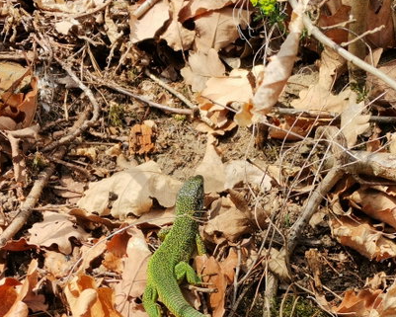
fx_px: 1207
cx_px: 218
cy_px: 311
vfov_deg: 14.7
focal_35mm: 103
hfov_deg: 18.6
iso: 50
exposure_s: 1/796
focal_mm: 4.75
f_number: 1.8
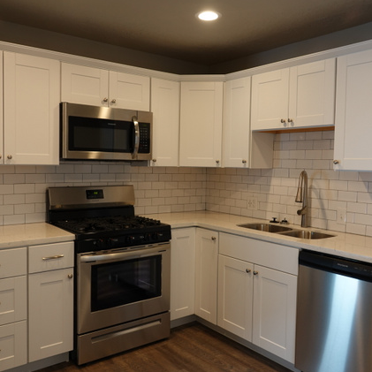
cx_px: 191
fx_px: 377
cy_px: 185
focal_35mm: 31
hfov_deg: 52.5
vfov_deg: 52.5
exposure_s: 1/40
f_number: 2.4
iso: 100
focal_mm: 8.8
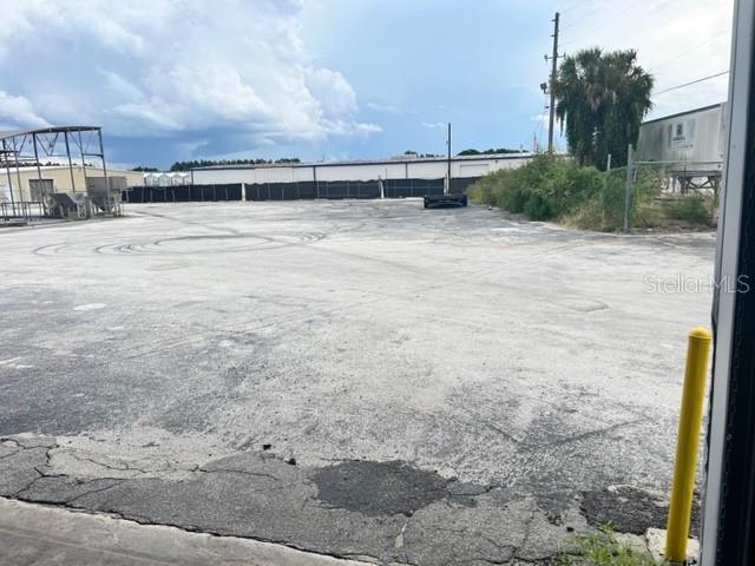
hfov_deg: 67.3
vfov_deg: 53.1
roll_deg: +2.6
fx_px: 567
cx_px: 378
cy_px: 283
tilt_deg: -9.1
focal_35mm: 26
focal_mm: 5.7
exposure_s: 1/1280
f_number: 1.5
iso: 50
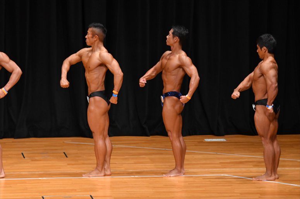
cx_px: 150
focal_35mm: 270
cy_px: 100
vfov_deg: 5.1
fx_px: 2249
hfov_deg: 7.6
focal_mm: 180
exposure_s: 1/400
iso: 4000
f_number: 5.6
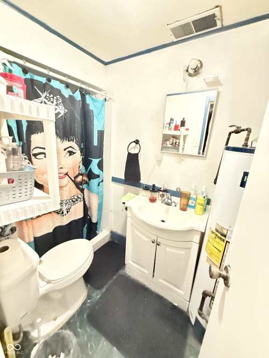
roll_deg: -3.2
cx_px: 134
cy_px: 179
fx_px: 145
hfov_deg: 85.7
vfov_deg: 102.1
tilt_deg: -14.9
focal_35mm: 14
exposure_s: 1/40
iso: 1600
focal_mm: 2.22
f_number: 2.2
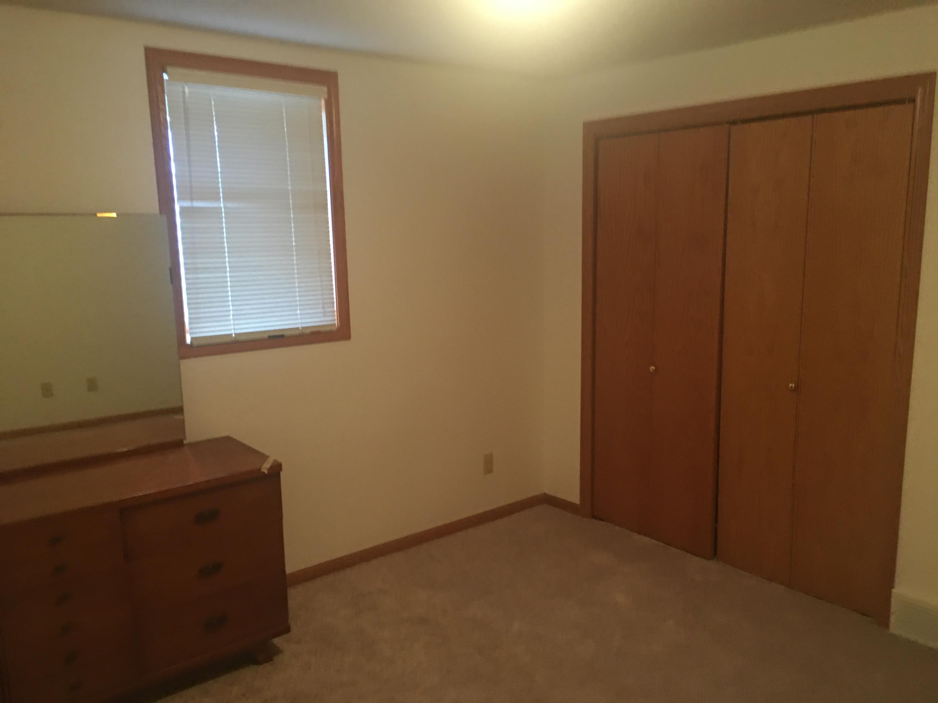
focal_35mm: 29
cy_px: 352
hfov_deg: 61.7
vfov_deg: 48.2
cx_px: 469
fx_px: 786
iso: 100
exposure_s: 1/15
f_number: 2.2
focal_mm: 4.15
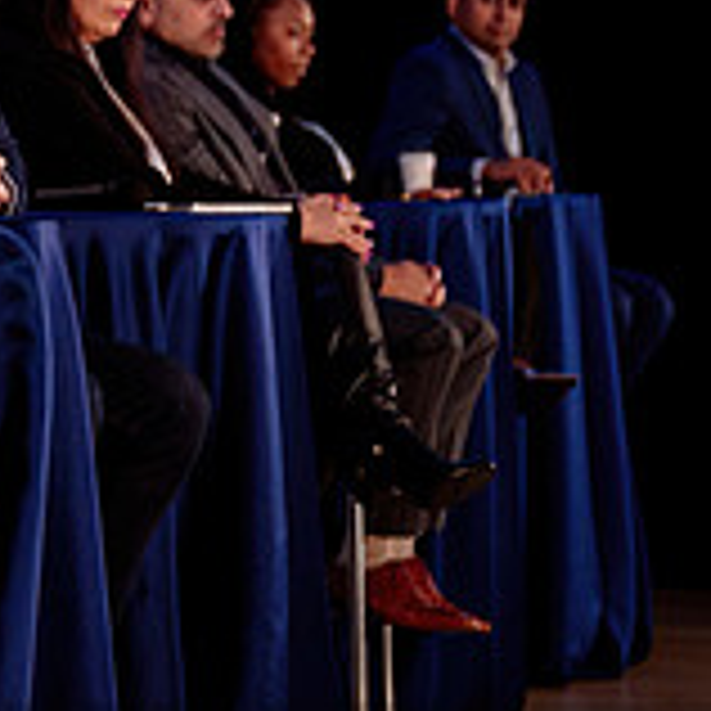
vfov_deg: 10.3
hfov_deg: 9.8
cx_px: -482
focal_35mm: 170
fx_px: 3950
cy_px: 273
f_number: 2.8
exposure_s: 1/250
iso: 640
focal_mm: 50
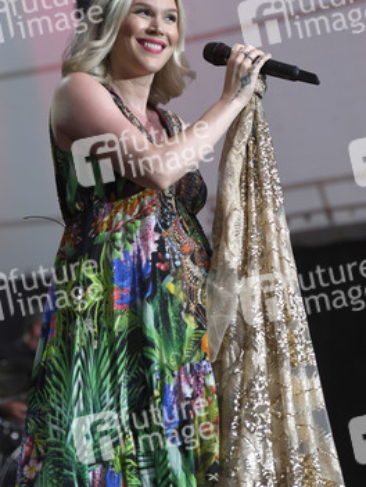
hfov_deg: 18.0
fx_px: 1154
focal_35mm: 82
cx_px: 183
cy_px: 223
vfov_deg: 23.8
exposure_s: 1/400
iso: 800
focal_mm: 75
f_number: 3.5
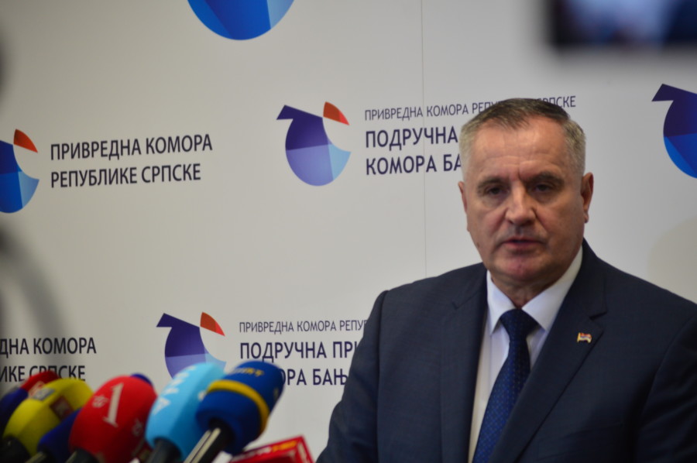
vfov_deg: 8.3
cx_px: 348
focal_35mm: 165
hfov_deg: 12.5
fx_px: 3191
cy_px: 232
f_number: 4.5
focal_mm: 110
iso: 400
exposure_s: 1/100
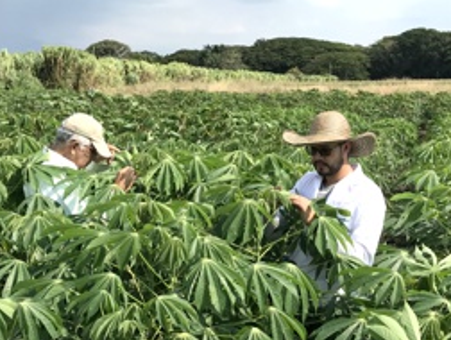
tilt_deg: -4.6
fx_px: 796
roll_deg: +1.6
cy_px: 169
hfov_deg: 31.6
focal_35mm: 61
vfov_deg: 24.1
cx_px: 231
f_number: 1.8
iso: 20
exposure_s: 1/2660
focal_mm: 3.99
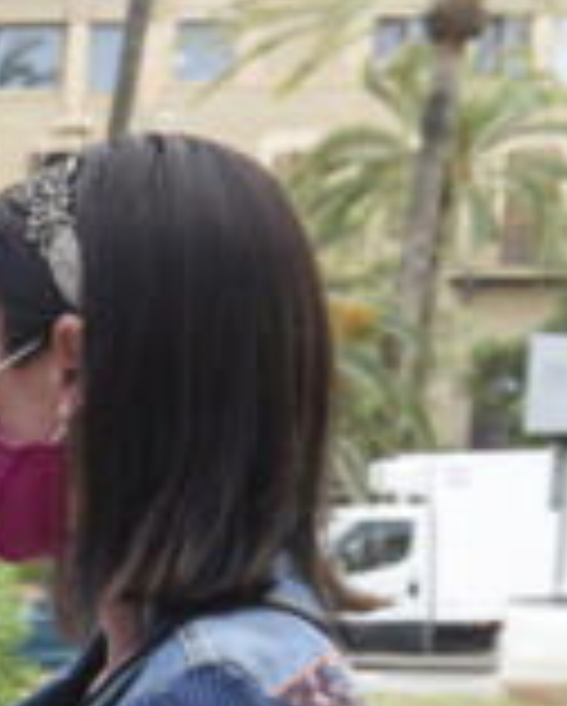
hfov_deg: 8.6
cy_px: 843
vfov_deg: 11.9
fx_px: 3329
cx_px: -904
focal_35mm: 159
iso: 400
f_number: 8
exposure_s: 1/125
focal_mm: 38
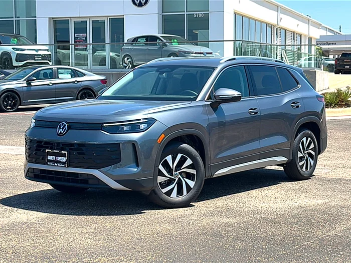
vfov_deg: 24.4
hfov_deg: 32.2
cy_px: 132
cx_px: 176
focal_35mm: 60
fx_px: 608
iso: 80
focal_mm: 6.86
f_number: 1.78
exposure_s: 1/3623
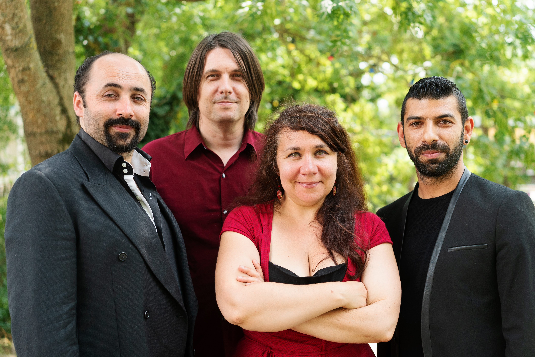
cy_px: 178
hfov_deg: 36.2
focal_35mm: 55
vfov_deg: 24.6
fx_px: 818
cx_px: 268
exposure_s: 1/1000
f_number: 3.2
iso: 1000
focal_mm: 55
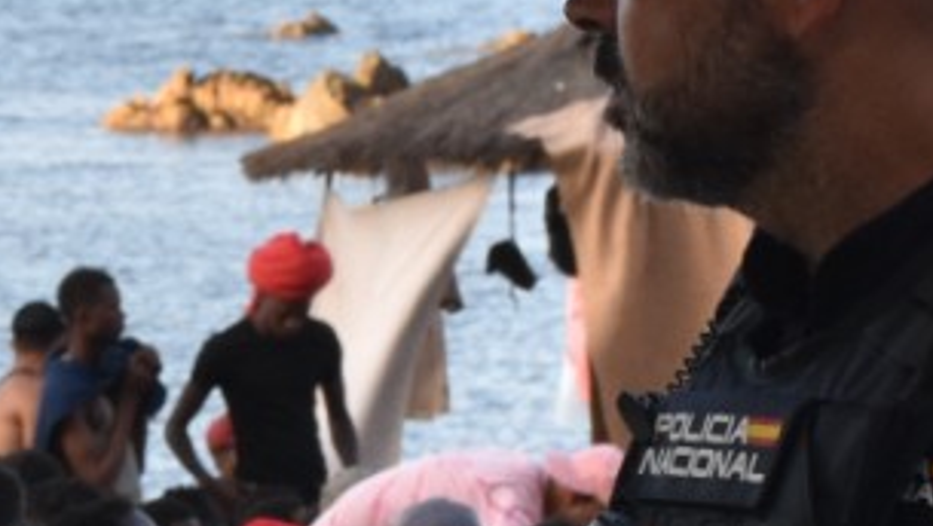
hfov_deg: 7.7
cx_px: -281
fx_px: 6883
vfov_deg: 4.4
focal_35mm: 278
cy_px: 498
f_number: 8
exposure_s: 1/250
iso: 400
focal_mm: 45
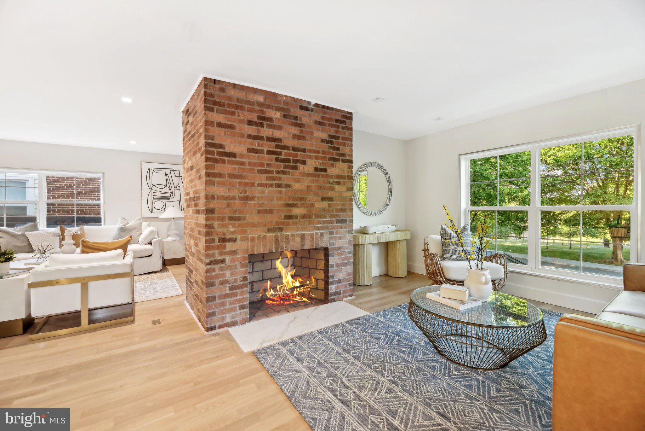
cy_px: 216
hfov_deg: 104.2
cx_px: 322
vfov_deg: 81.3
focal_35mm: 14
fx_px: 251
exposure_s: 1/20
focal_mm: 14
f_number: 8
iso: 400
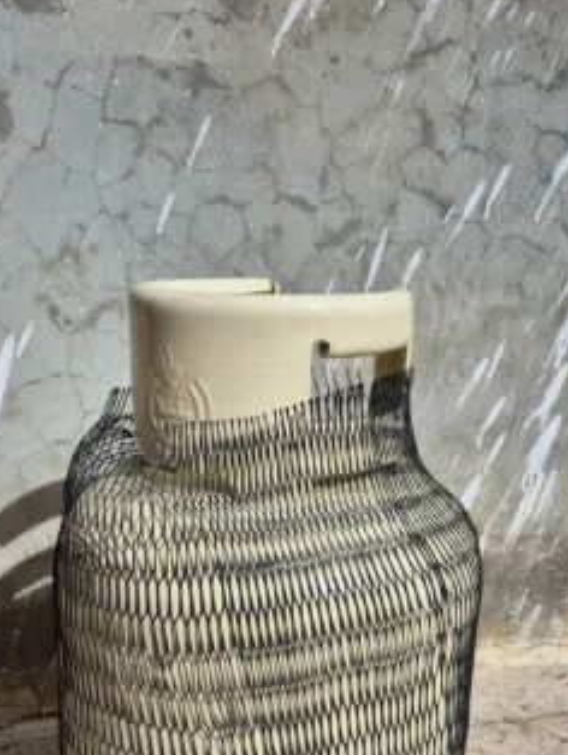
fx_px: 852
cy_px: 518
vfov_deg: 46.9
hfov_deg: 36.9
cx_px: 272
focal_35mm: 39
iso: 25
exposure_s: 1/2736
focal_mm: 5.4
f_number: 1.8
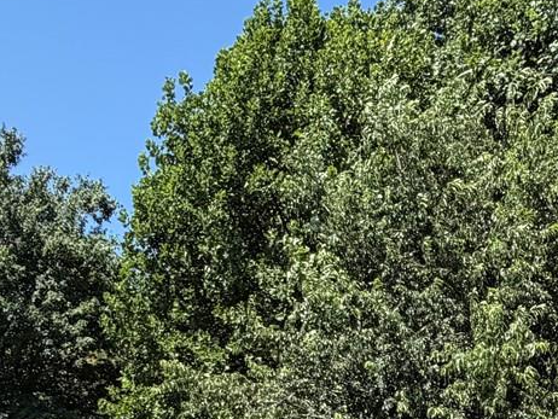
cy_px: 523
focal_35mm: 62
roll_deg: +0.1
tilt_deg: +2.7
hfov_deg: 30.4
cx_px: 444
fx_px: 1000
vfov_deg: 21.7
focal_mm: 2.22
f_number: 2.2
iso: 40
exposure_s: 1/672
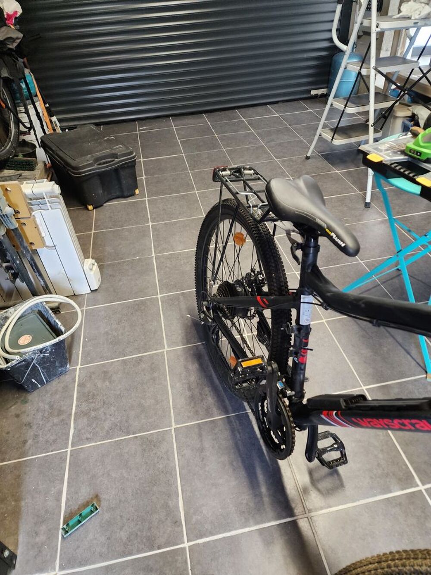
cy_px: 288
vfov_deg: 73.9
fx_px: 382
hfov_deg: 58.9
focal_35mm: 23
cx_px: 216
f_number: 1.8
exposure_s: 1/60
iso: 640
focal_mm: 6.4
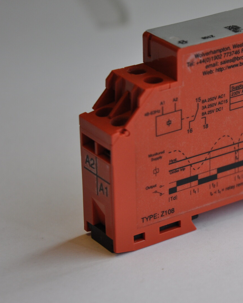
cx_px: 236
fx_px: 1627
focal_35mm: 181
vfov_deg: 10.7
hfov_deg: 8.5
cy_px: 139
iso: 400
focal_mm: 70
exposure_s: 1/400
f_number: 5
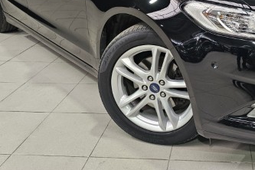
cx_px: 196
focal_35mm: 46
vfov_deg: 28.1
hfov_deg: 41.3
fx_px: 326
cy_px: 15
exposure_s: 1/180
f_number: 1.7
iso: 160
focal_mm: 6.3
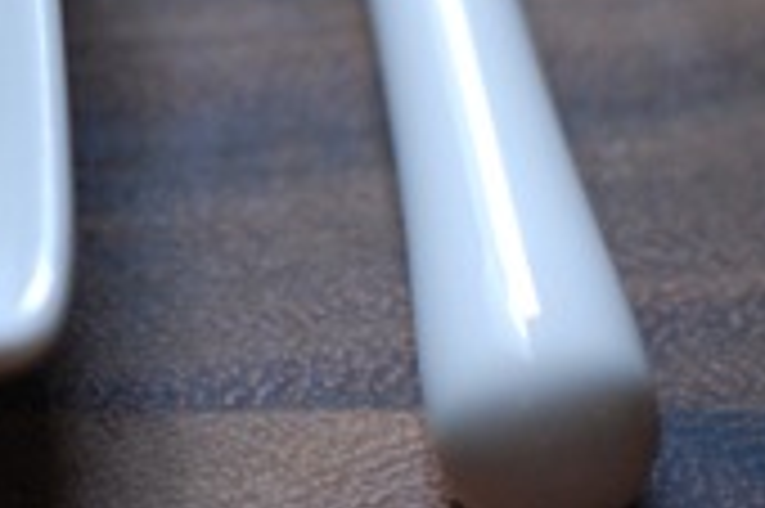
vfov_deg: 5.1
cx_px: -418
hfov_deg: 7.6
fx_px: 5626
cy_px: -308
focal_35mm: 265
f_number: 3.2
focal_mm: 50
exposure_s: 1/125
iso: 800
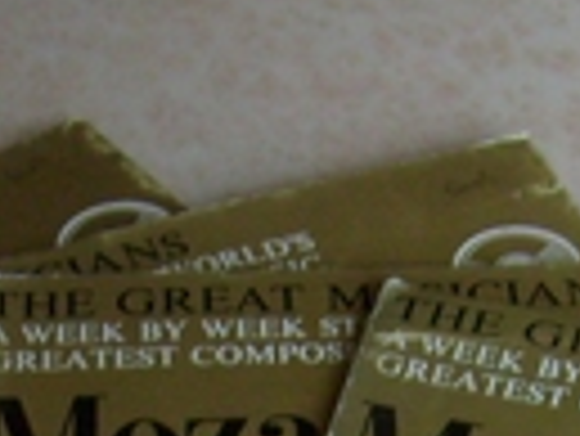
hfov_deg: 12.1
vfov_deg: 8.6
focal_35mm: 163
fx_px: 2734
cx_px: 265
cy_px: 885
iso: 100
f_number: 2.8
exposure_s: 1/30
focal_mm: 5.8
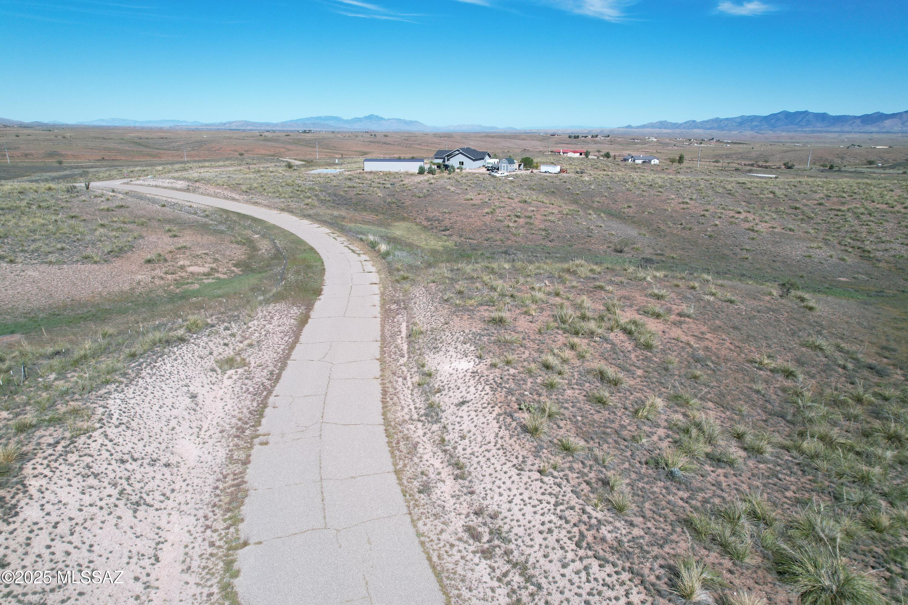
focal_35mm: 22
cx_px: 454
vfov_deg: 57.2
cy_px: 302
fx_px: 555
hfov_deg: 78.6
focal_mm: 8.38
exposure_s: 1/2000
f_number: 2.8
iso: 100
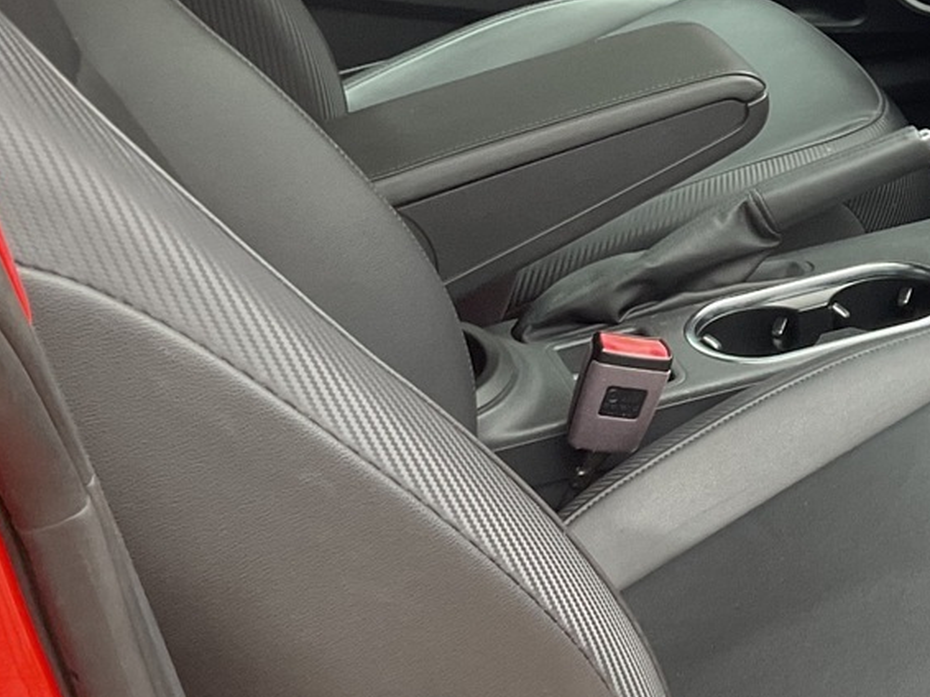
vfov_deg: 17.6
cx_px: 1112
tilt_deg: -19.9
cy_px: 25
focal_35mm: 82
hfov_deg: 22.1
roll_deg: -1.9
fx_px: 2202
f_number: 1.8
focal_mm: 3
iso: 64
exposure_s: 1/120
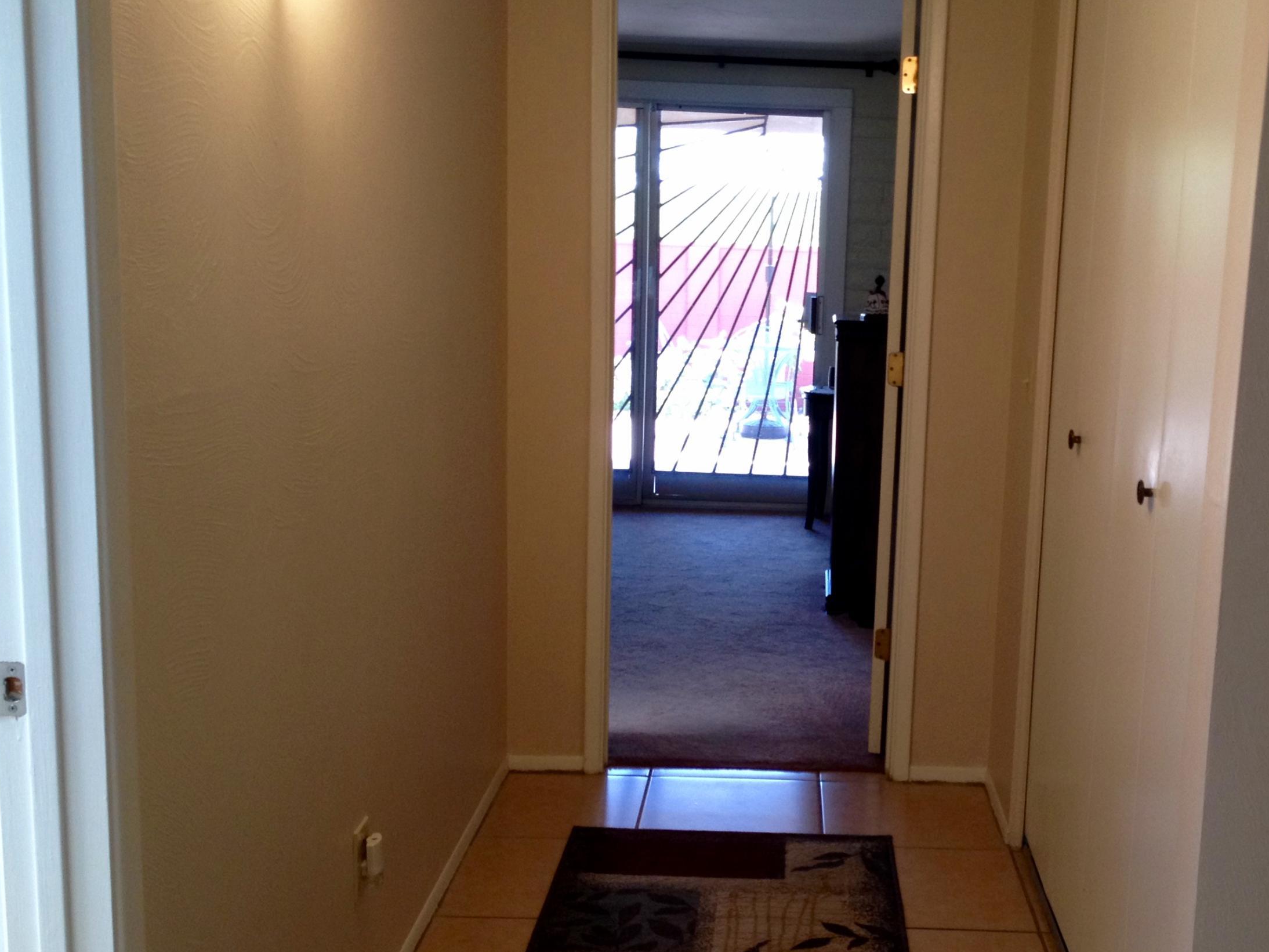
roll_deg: -2.3
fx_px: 1760
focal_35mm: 48
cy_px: 530
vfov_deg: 30.2
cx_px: 815
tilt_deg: -9.7
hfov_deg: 39.3
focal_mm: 4.28
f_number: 2.4
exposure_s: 1/20
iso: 100
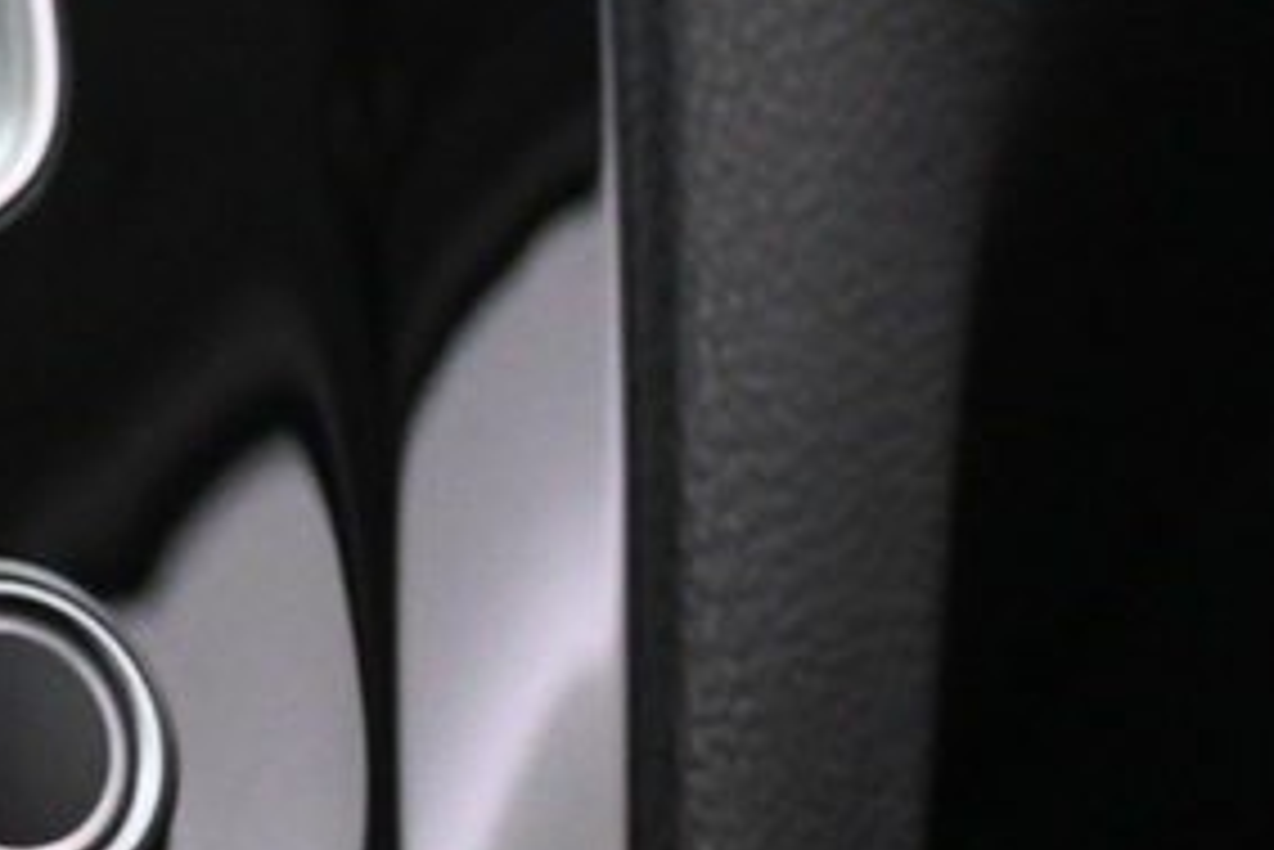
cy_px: 423
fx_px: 7294
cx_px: -2143
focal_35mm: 206
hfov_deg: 8.7
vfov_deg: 6.7
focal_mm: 24
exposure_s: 1/40
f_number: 4.2
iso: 2500
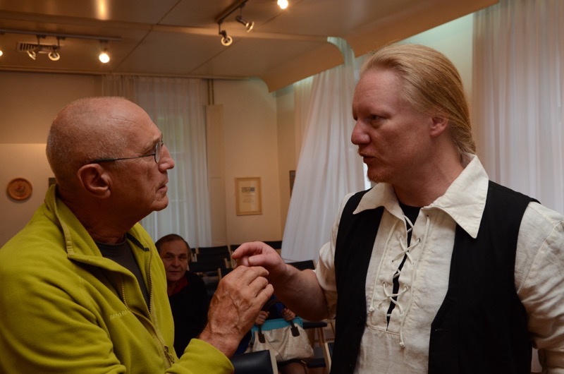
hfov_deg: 46.5
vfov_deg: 31.8
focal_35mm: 42
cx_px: 282
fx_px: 657
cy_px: 187
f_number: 6.3
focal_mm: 28
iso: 640
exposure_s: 1/60
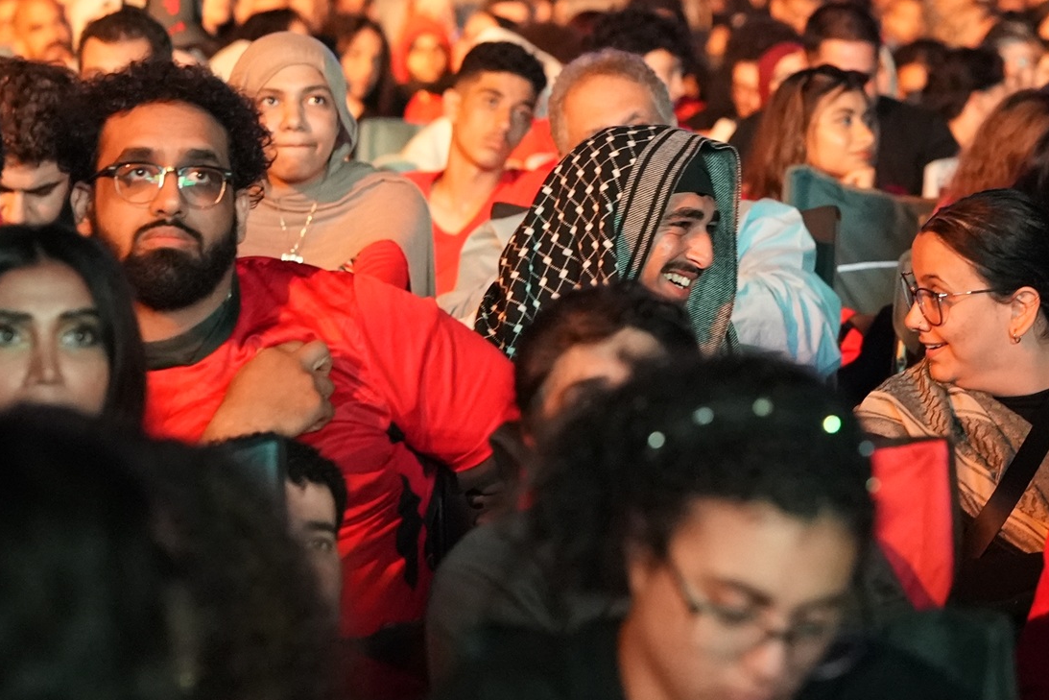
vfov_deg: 8.3
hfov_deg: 12.4
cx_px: 891
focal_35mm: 165
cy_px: 65
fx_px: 4808
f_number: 3.5
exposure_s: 1/125
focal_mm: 85
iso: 12800
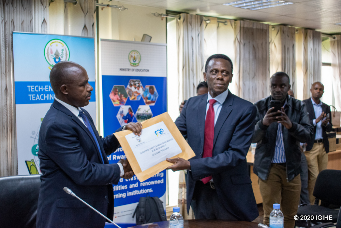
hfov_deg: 38.9
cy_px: 114
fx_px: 483
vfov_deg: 26.5
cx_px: 170
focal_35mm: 51
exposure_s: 1/50
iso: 2000
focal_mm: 34
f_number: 4.5
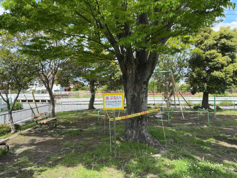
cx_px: 118
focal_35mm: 26
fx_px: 178
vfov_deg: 53.1
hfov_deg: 67.3
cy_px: 89
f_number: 1.6
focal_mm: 5.96
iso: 50
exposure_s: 1/1152
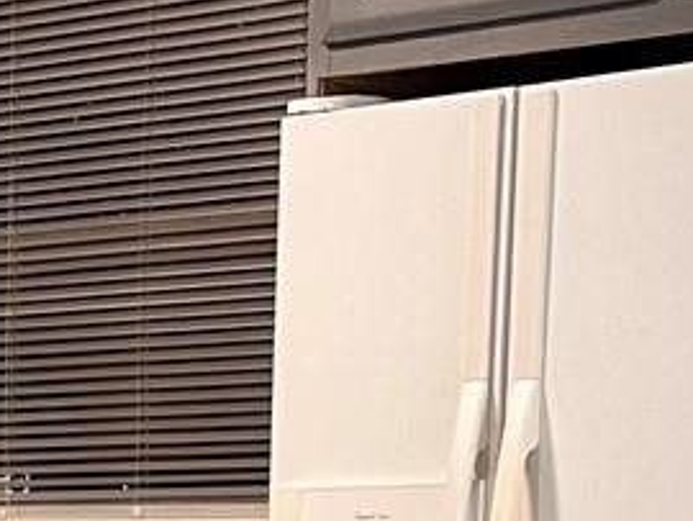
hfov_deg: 11.5
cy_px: 1075
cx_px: -693
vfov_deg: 9.0
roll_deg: +1.5
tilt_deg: -11.2
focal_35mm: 154
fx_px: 3086
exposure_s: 1/60
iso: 160
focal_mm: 5.7
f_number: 1.5
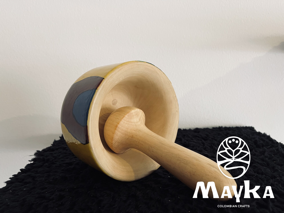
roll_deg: +1.3
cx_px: 142
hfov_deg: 67.3
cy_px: 106
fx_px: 213
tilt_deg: -8.0
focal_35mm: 26
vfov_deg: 53.1
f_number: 1.6
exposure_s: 1/60
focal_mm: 5.1
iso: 400
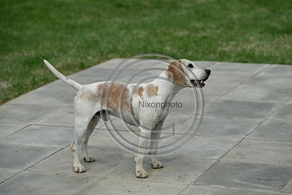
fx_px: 1014
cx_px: 146
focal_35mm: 125
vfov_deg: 11.0
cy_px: 98
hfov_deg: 16.4
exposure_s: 1/1250
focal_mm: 125
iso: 160
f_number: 4.5
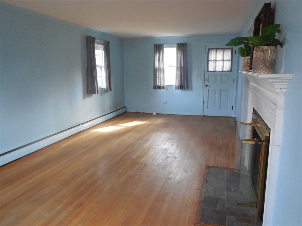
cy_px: 113
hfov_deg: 69.4
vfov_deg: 54.9
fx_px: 218
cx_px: 151
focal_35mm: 25
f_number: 3.1
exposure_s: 1/30
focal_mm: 4.5
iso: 360
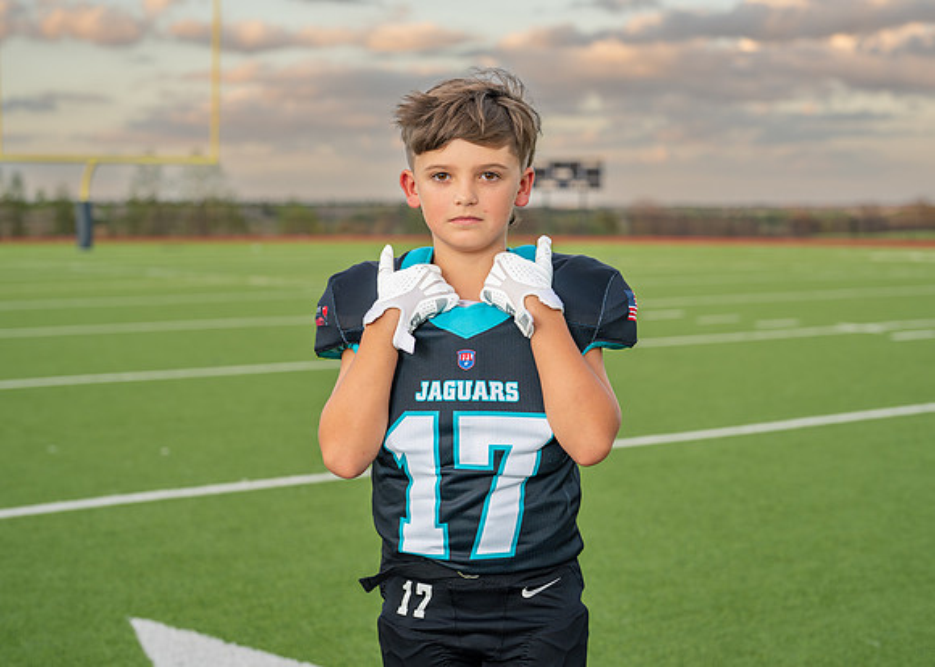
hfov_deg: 33.3
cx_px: 474
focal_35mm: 59
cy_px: 299
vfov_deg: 24.1
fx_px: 1562
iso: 250
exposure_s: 1/400
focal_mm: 50
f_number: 3.2
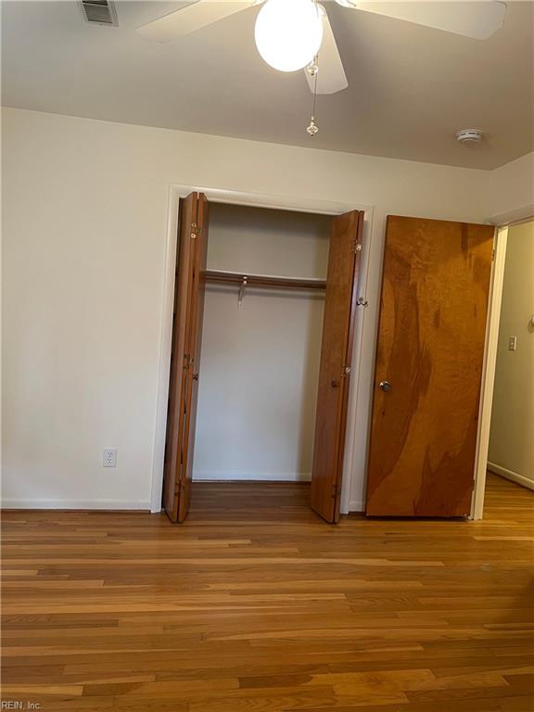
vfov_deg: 67.3
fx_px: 535
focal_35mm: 26
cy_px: 356
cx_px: 267
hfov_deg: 53.1
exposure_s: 1/60
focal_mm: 5.7
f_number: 1.5
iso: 200
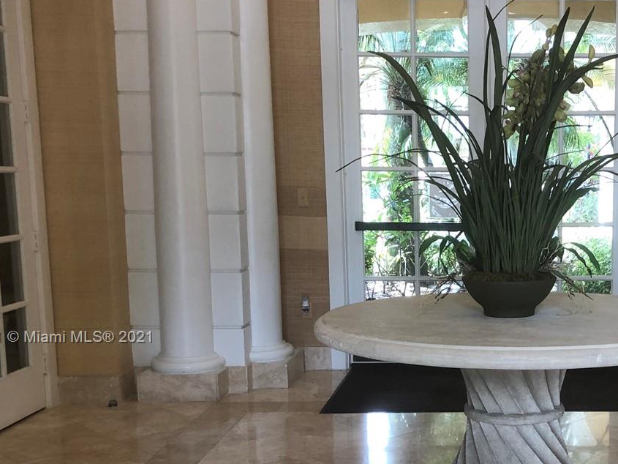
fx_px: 946
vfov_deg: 27.2
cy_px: 338
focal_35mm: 53
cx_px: 505
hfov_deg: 34.9
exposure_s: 1/30
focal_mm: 4
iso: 25
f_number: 1.8
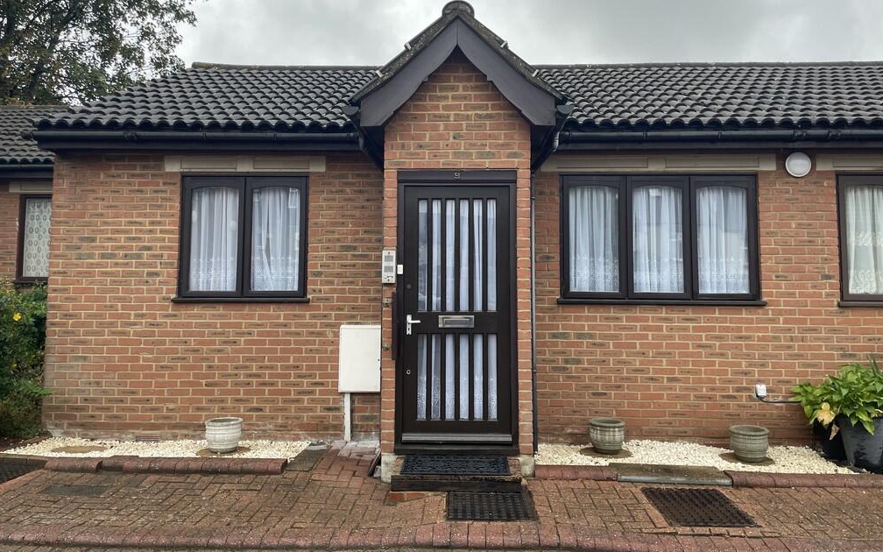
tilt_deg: +4.0
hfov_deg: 66.5
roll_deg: -0.4
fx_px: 674
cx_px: 438
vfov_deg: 44.4
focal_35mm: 28
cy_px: 231
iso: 32
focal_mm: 4.2
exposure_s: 1/352
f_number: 1.6
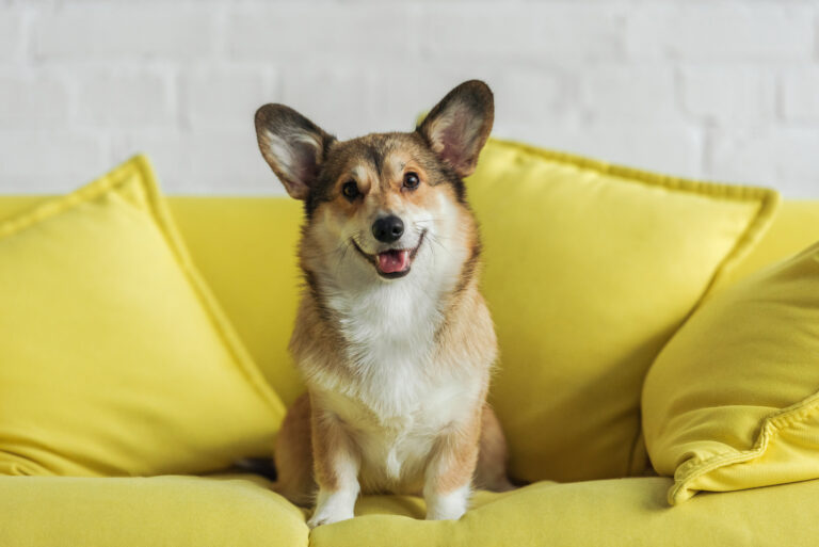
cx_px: 410
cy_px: 274
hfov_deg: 12.1
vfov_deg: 8.1
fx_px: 3870
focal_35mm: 170
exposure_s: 1/160
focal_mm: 170
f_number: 2.8
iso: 800
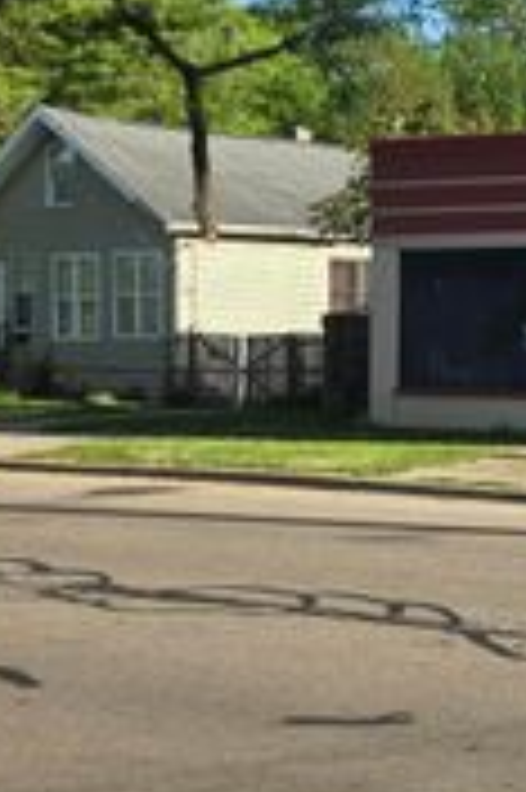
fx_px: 1493
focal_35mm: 68
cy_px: 331
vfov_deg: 29.6
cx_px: 1061
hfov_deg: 15.7
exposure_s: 1/1073
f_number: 1.8
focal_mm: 5.4
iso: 25
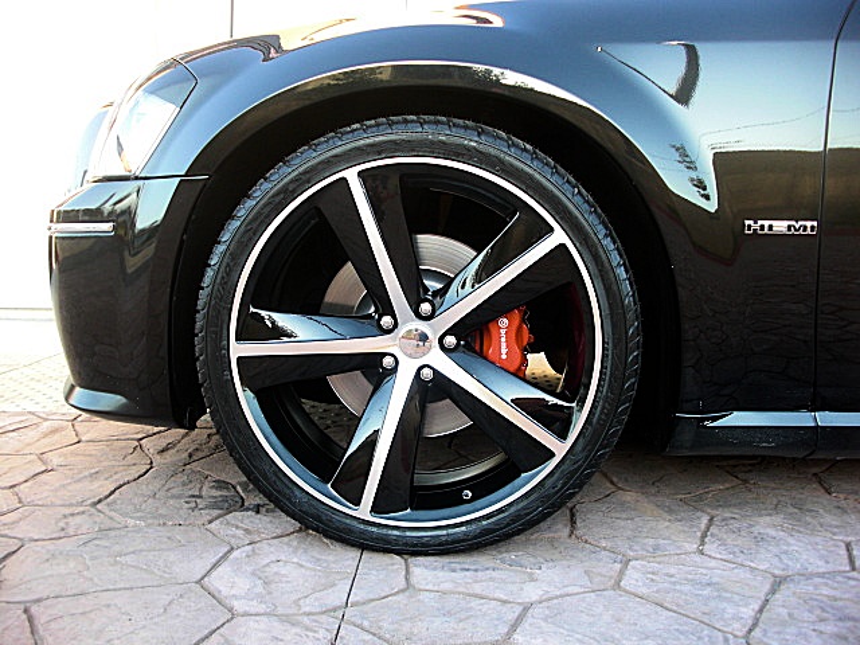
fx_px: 894
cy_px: 322
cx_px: 430
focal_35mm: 36
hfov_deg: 51.4
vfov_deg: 39.7
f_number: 2.8
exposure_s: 1/80
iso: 100
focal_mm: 6.3
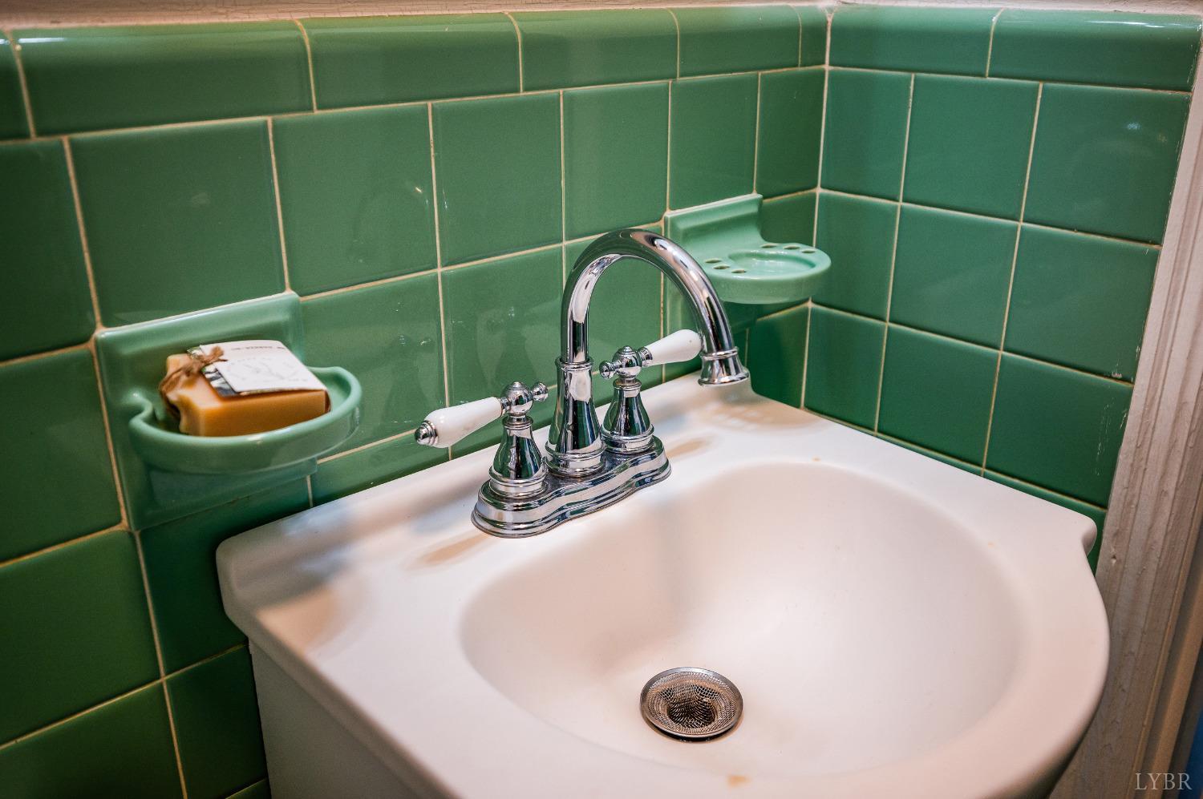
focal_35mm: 30
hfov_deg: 62.0
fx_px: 1001
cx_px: 602
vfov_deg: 43.5
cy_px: 400
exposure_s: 1/250
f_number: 4
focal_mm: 30
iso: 500
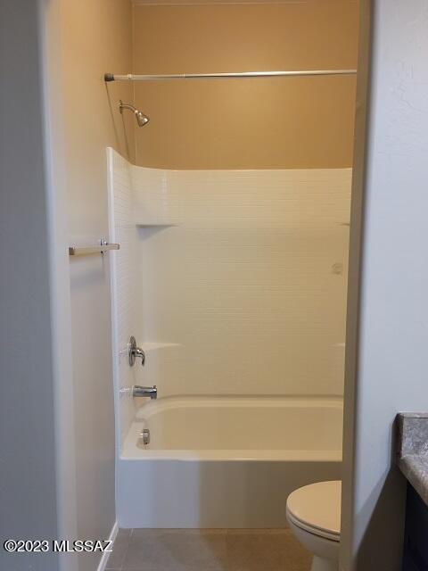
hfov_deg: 49.7
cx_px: 214
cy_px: 286
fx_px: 462
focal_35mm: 28
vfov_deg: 63.4
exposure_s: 1/40
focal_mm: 5.9
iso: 250
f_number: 2
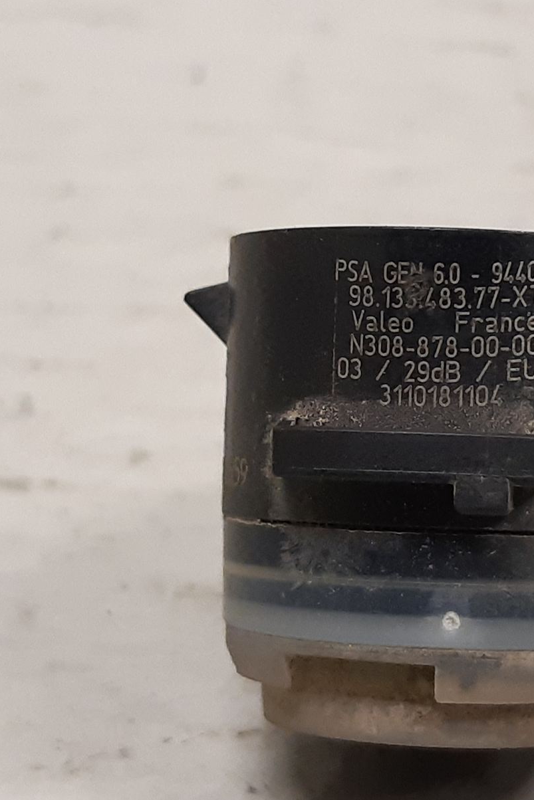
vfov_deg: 42.7
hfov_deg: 28.9
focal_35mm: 46
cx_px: 381
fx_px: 1023
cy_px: 401
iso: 200
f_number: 1.7
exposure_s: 1/50
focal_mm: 3.93
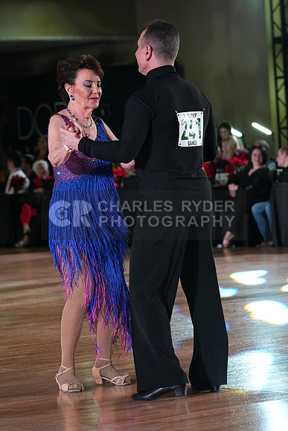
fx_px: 1895
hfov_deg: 8.7
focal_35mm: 158
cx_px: 144
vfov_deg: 13.0
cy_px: 216
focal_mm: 158
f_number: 6.3
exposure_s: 1/400
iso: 8000
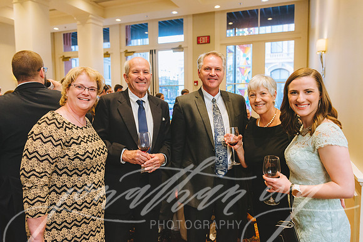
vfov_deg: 46.4
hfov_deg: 65.5
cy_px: 121
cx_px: 182
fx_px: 282
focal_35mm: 28
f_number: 4
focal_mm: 28
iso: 3200
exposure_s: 1/160
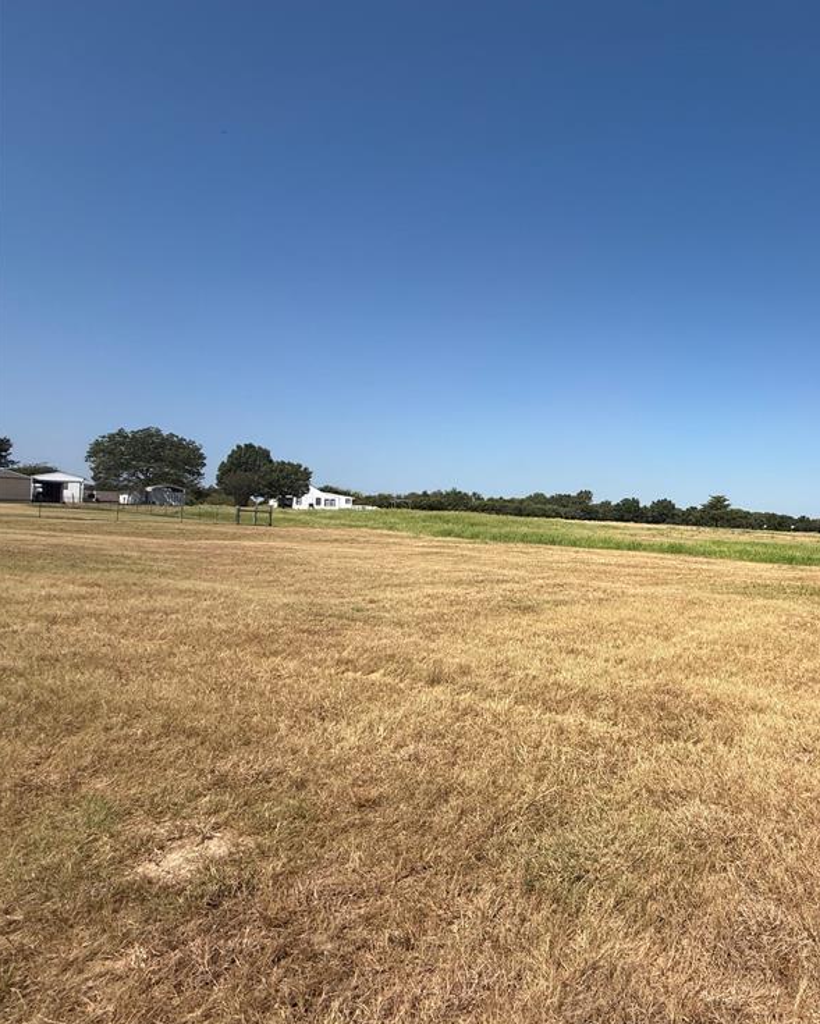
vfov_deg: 83.3
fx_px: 576
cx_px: 709
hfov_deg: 61.8
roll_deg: -1.7
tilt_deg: +1.5
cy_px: 523
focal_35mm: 19
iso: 50
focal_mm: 2.22
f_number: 2.2
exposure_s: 1/3460
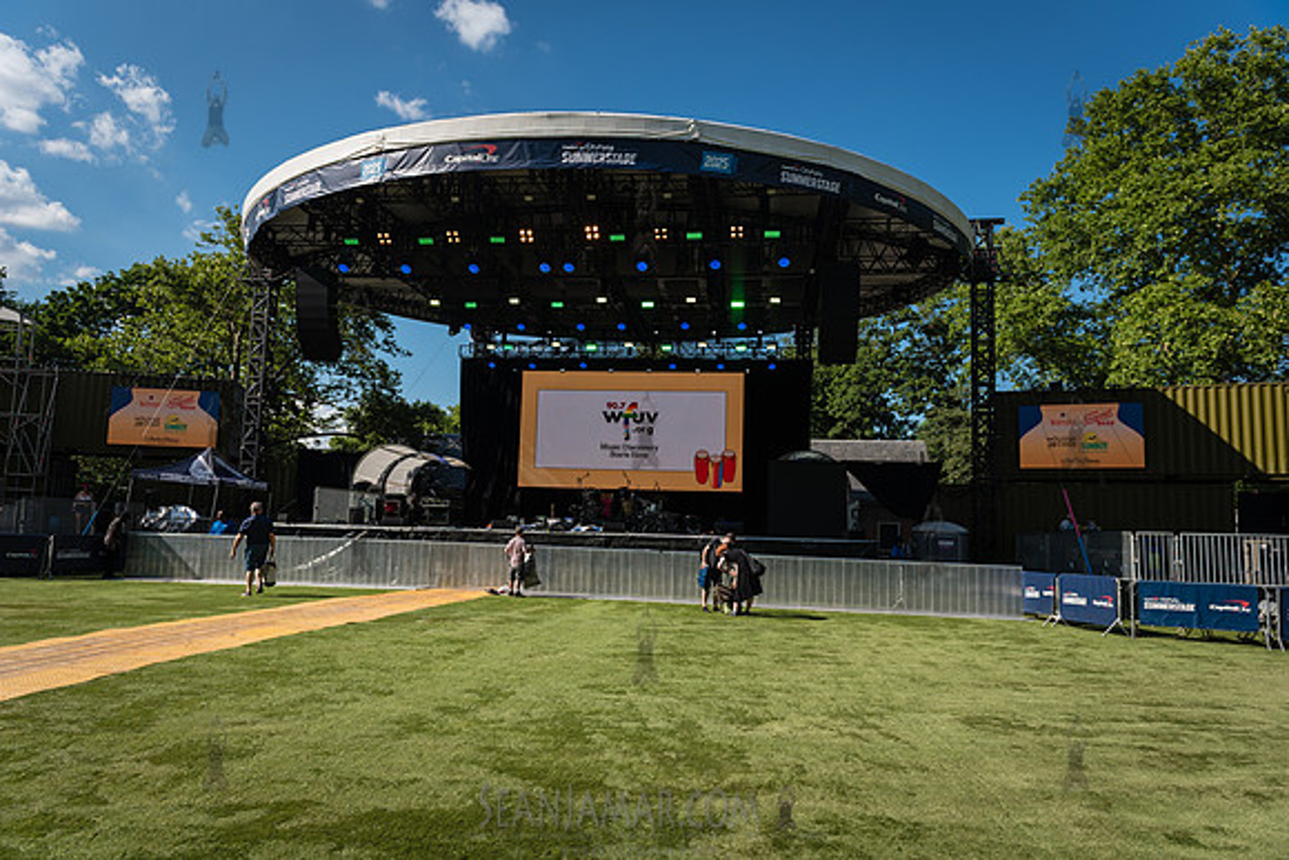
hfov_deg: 73.7
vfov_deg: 53.2
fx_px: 859
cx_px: 644
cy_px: 430
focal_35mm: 24
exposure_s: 1/1250
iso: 160
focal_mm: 24
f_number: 4
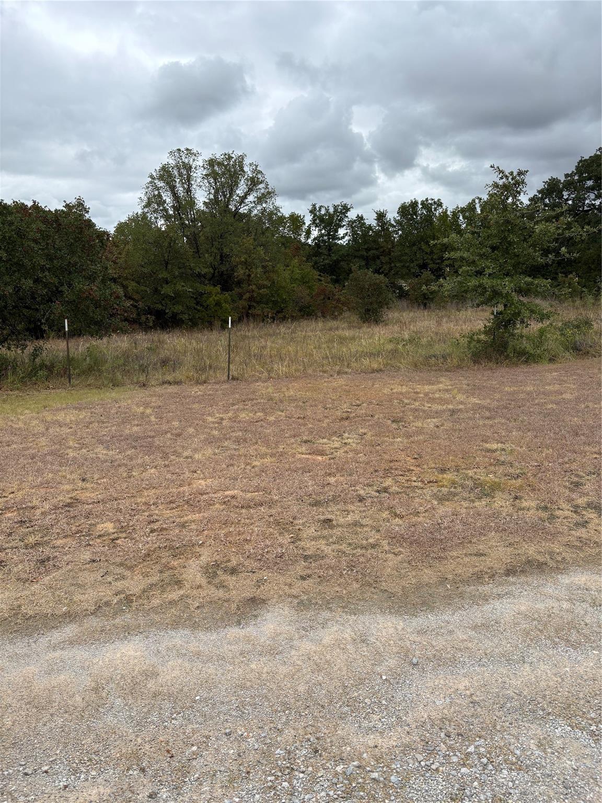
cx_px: 301
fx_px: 603
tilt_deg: -12.3
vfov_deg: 67.3
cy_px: 402
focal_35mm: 26
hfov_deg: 53.1
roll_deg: +3.3
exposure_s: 1/2451
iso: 50
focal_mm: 5.96
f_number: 1.6
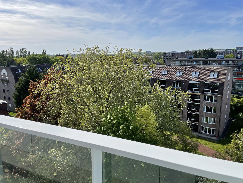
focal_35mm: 26
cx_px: 122
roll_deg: +1.0
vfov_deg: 53.1
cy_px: 92
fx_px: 183
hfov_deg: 67.3
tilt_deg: -9.8
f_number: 1.6
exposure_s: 1/5291
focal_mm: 4.2
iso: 32
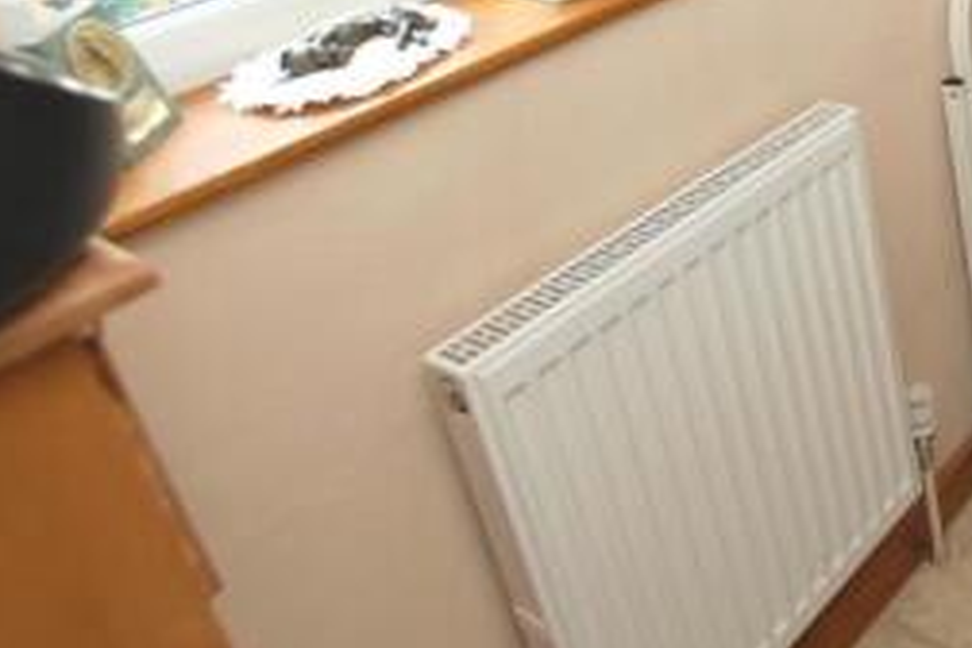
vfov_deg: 30.9
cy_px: -42
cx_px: 1126
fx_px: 1053
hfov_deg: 38.6
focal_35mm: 39
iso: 400
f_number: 4.5
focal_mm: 10
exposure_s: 1/60
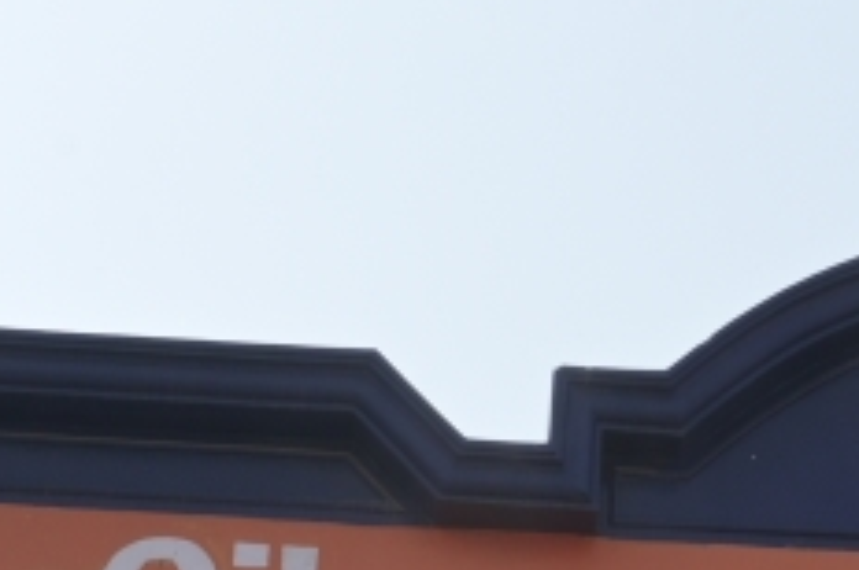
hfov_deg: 12.1
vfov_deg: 8.1
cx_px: 1029
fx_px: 3956
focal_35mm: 166
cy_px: 827
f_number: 14
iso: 200
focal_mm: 27.5
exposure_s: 1/160
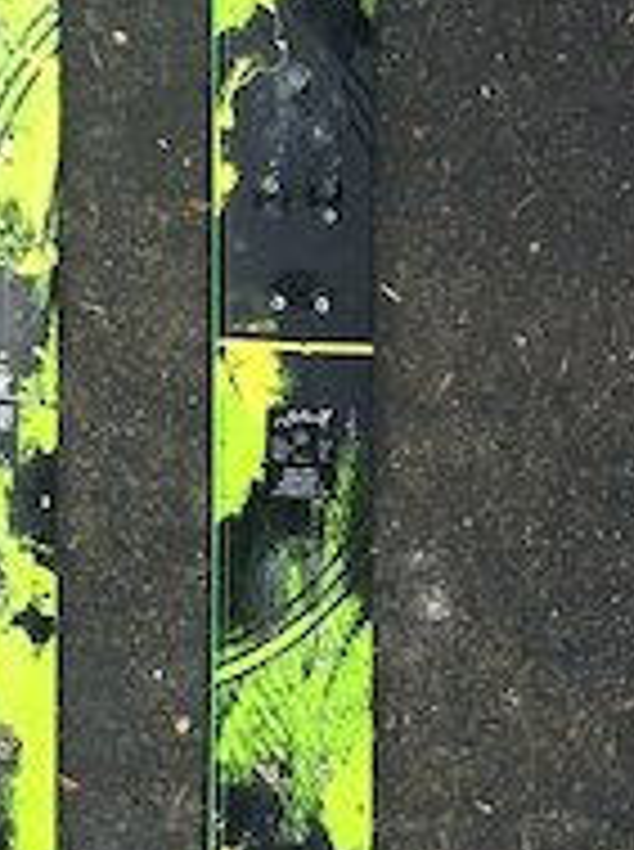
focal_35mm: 123
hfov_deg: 12.0
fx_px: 3014
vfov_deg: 16.0
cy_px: 378
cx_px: 139
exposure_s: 1/230
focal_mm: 4.15
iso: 32
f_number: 2.2
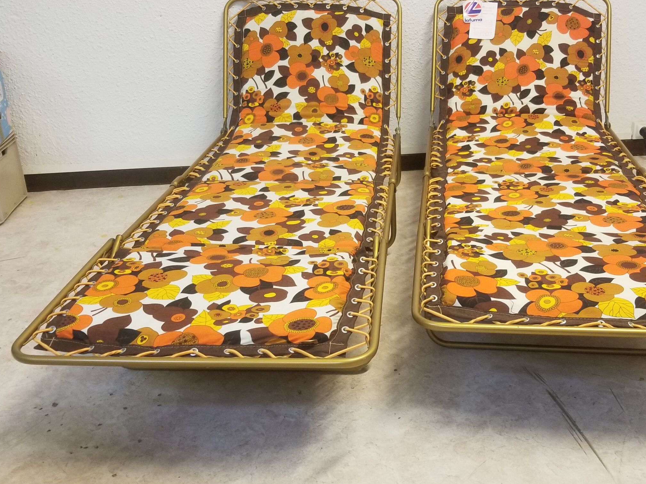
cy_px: 255
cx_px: 394
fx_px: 690
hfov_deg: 49.8
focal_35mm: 37
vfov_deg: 38.7
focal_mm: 4.25
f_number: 1.7
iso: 200
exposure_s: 1/50
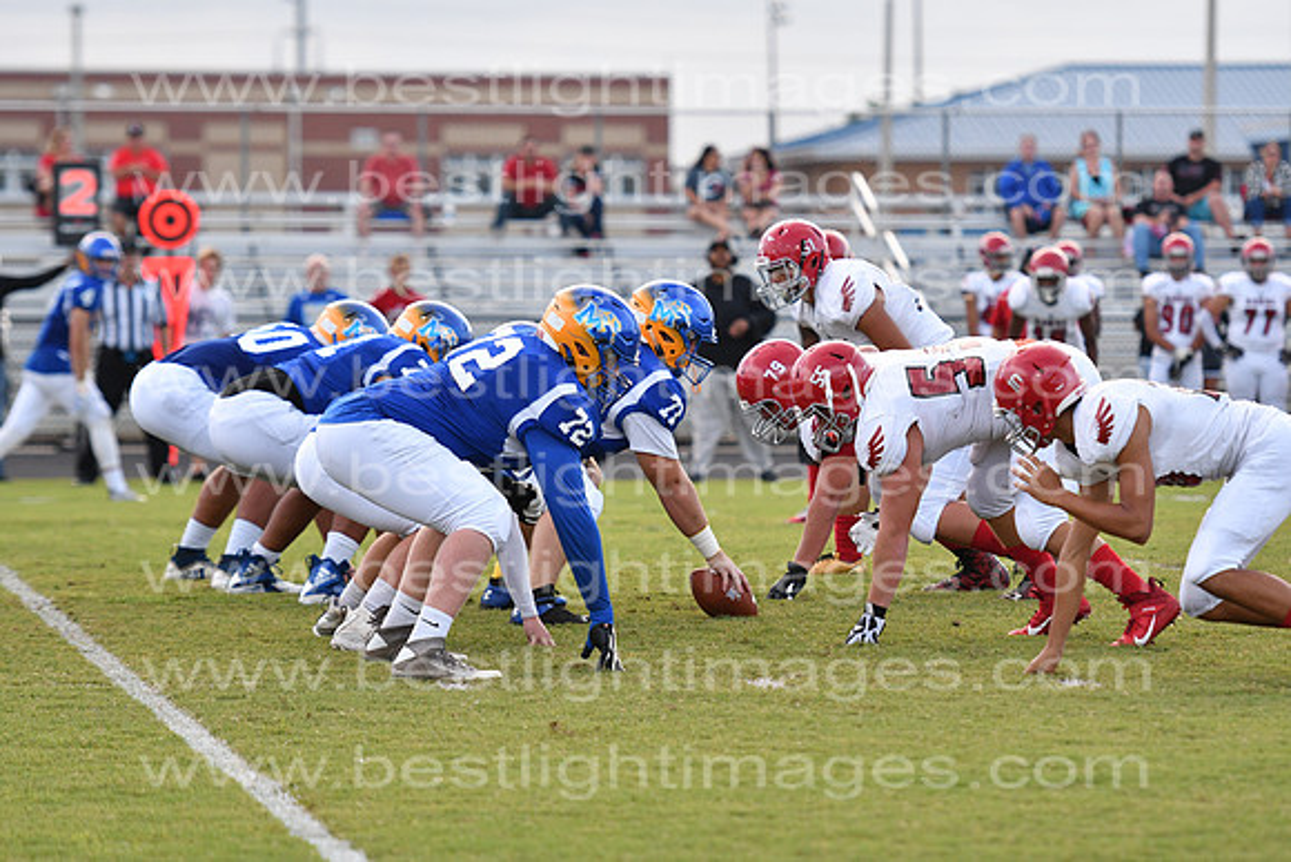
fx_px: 7532
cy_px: 431
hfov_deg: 9.8
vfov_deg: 6.5
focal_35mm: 210
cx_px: 646
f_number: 3.2
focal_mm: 140
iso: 800
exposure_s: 1/1000
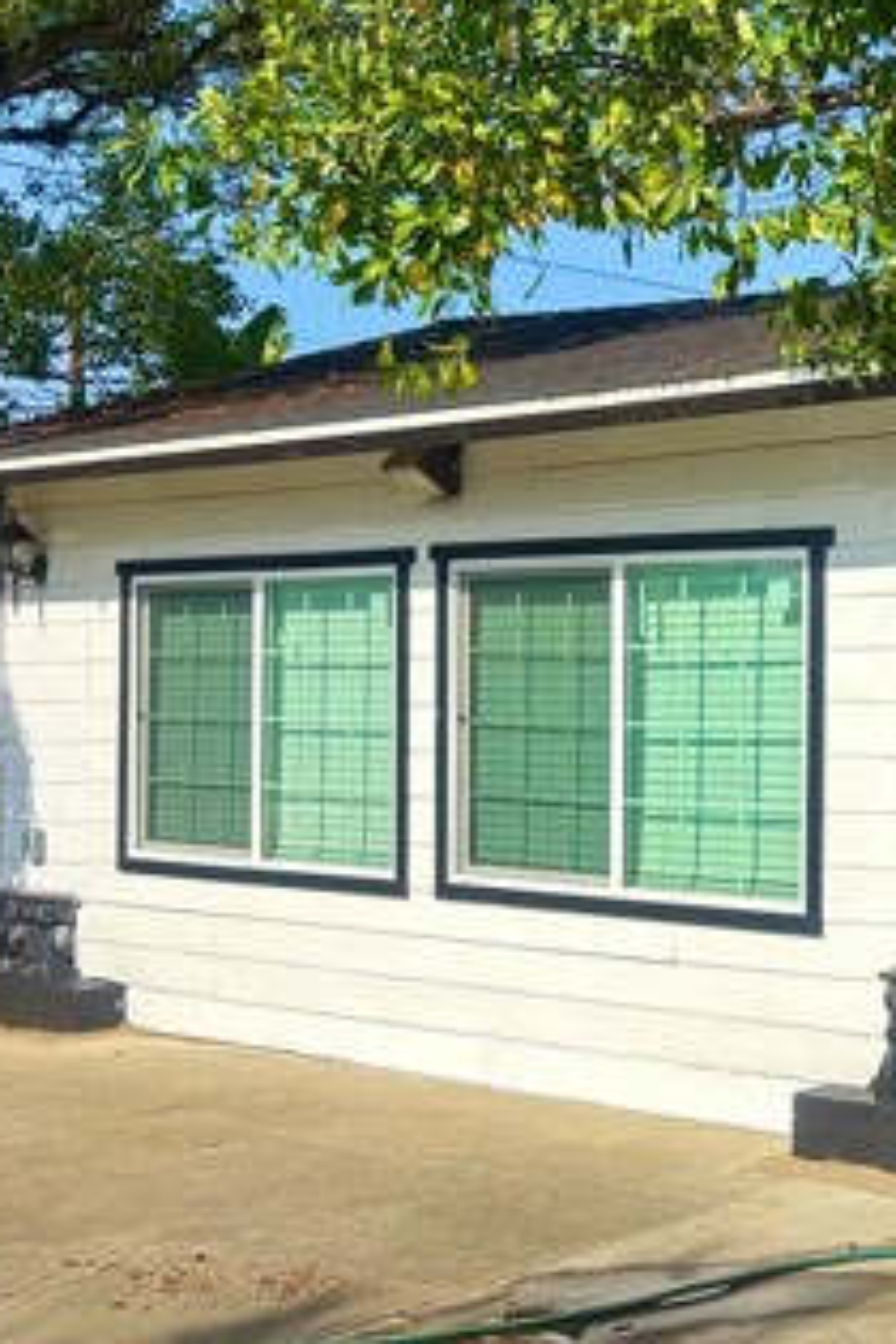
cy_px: 491
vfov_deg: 36.0
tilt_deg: +3.5
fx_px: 2053
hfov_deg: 22.1
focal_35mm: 55
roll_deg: -0.2
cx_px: 1173
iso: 50
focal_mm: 5.96
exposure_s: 1/2571
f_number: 1.6
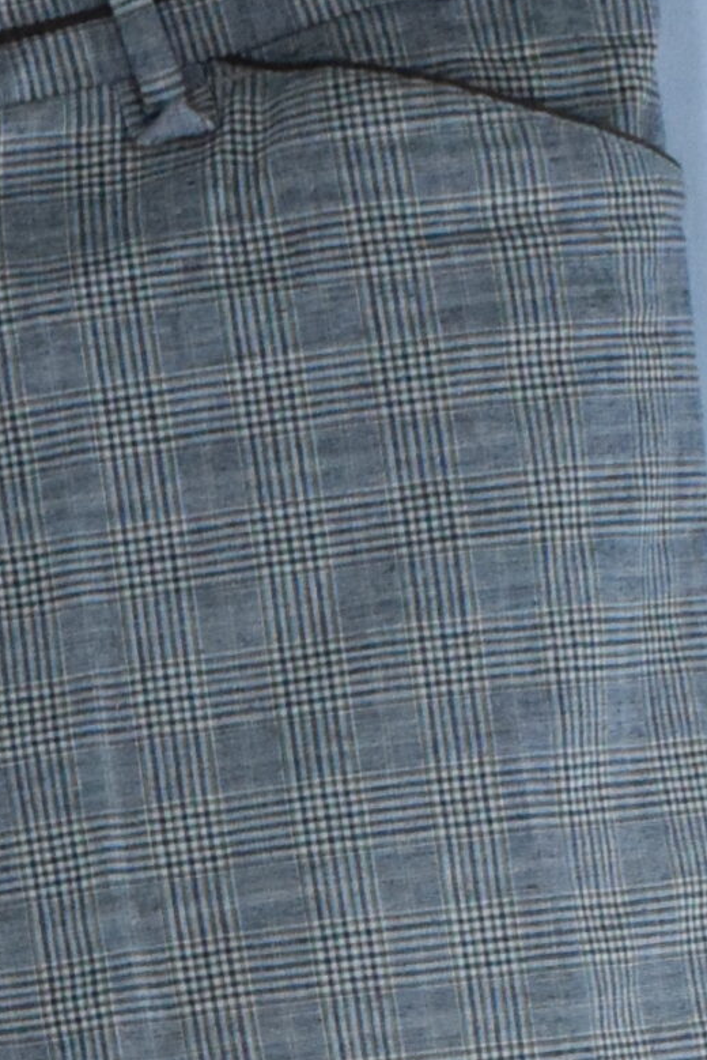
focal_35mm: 224
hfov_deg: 6.1
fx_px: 6580
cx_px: -303
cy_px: 1784
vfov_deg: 8.9
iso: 3200
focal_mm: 29
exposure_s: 1/250
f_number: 13
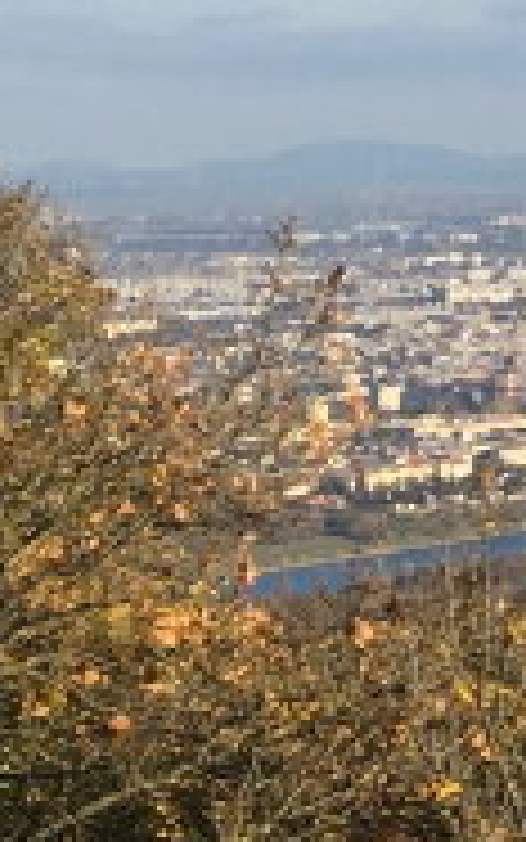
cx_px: 1992
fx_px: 3850
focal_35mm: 168
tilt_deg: +4.0
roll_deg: +0.8
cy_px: -144
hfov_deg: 6.5
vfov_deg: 12.2
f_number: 2.2
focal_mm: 4.15
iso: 25
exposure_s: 1/938
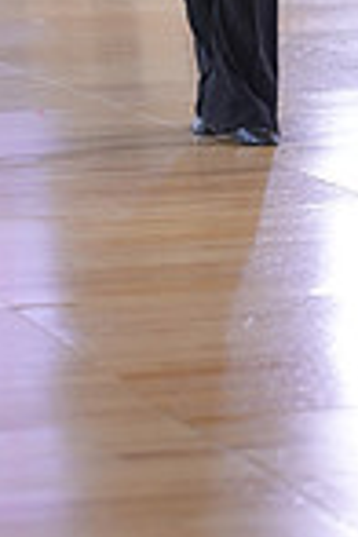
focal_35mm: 237
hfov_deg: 5.8
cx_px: -126
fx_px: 3535
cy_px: -245
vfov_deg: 8.5
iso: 1000
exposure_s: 1/500
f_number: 2
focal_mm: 60
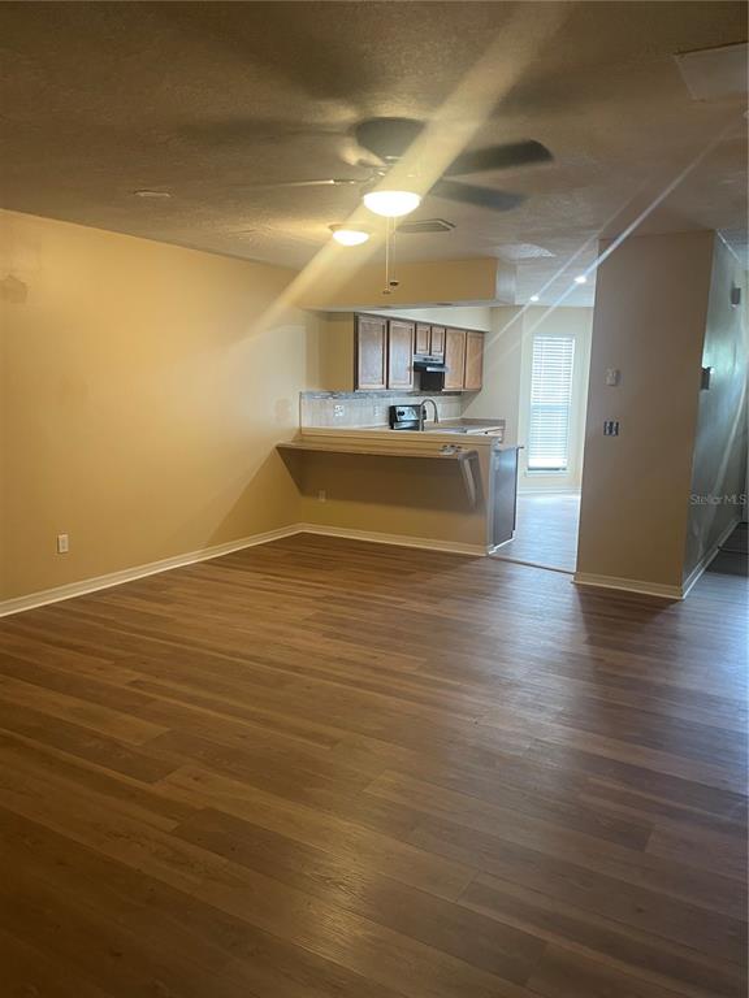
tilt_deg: -9.1
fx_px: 750
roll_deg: -0.2
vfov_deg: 67.3
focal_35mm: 26
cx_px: 374
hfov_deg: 53.1
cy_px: 499
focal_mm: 4.2
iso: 250
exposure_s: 1/60
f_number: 1.6
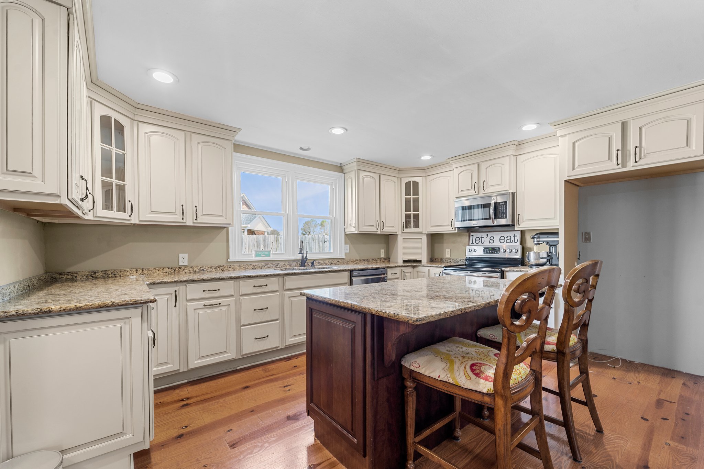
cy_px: 234
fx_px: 274
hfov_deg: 104.3
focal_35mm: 14
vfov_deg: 81.2
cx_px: 352
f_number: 9
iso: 125
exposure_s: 1/2
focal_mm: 14
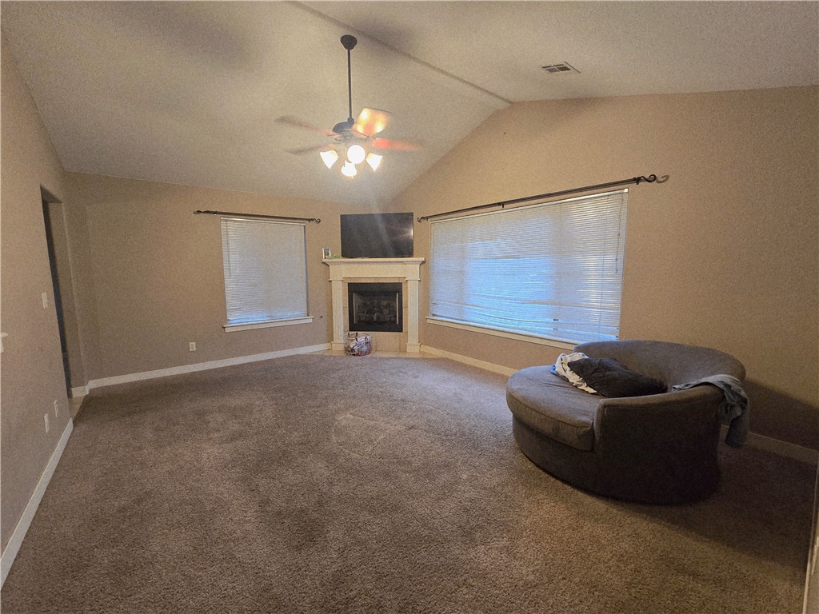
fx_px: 308
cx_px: 410
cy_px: 307
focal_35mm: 13
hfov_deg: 106.2
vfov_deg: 89.9
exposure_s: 1/60.2
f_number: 2.2
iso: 320
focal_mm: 2.2
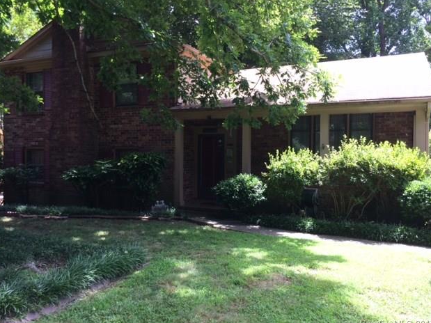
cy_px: 163
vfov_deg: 46.8
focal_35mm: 30
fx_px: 373
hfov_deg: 60.0
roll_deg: -2.7
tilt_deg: -3.7
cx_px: 217
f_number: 2.2
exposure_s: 1/193
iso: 32
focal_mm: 4.15
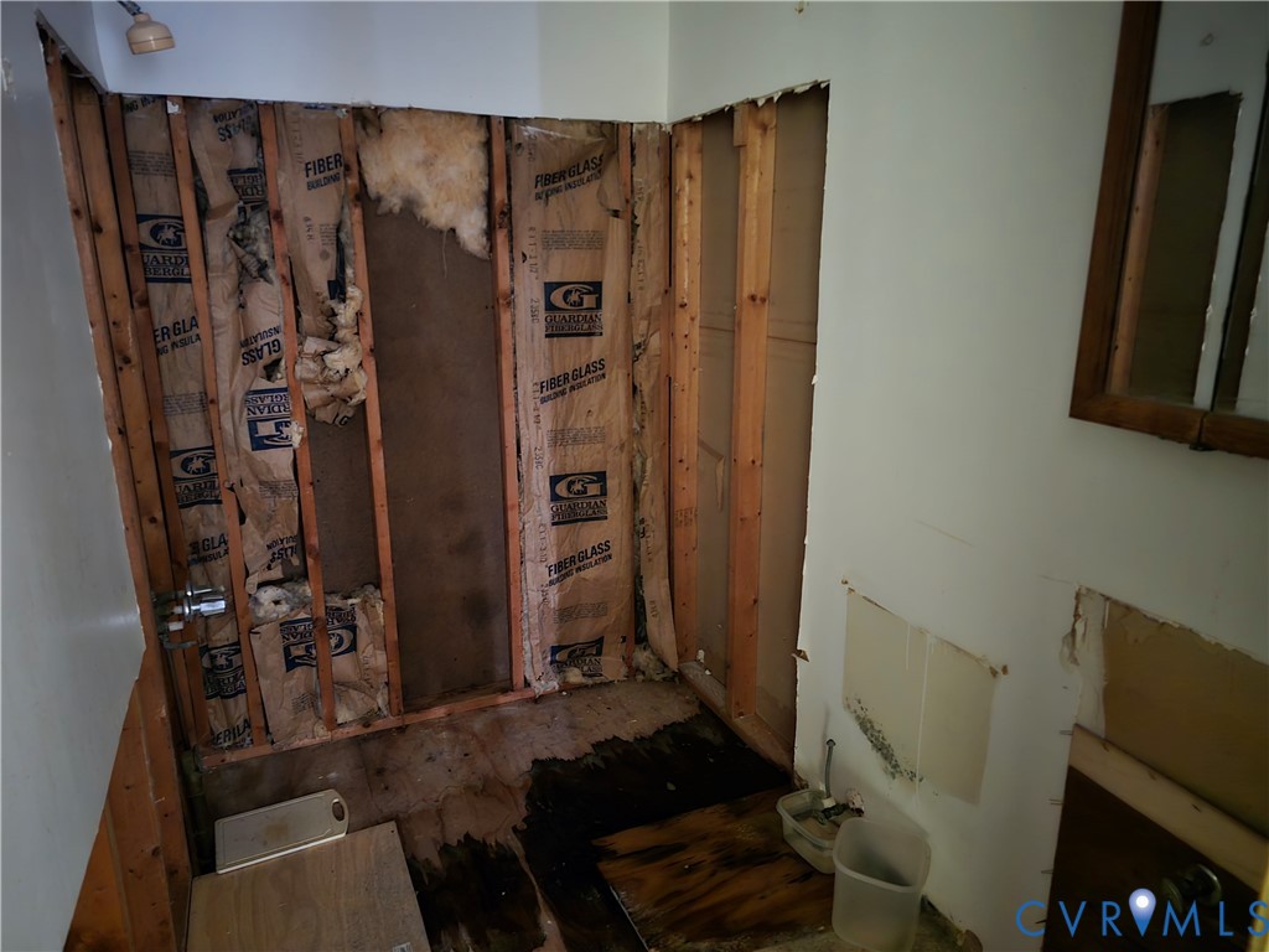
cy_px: 476
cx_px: 634
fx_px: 843
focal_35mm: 23
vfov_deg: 58.9
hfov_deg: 73.9
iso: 3200
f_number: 1.7
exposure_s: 1/8
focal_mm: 6.3
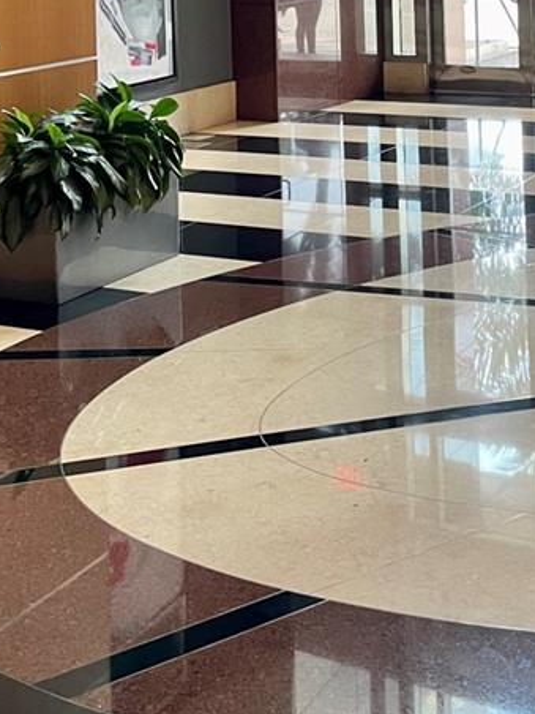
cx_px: 331
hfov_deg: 21.3
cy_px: -77
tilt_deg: +0.0
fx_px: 1422
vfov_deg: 26.0
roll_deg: +2.2
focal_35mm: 69
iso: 80
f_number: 1.6
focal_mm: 4.2
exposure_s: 1/60
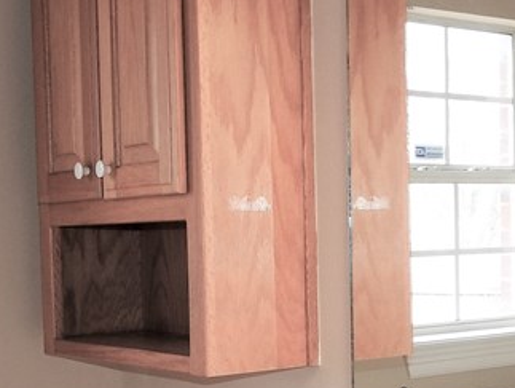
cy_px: 281
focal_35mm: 76
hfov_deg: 25.6
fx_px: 1132
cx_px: 292
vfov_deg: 19.3
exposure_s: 1/50
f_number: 3.3
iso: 100
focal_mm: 4.3
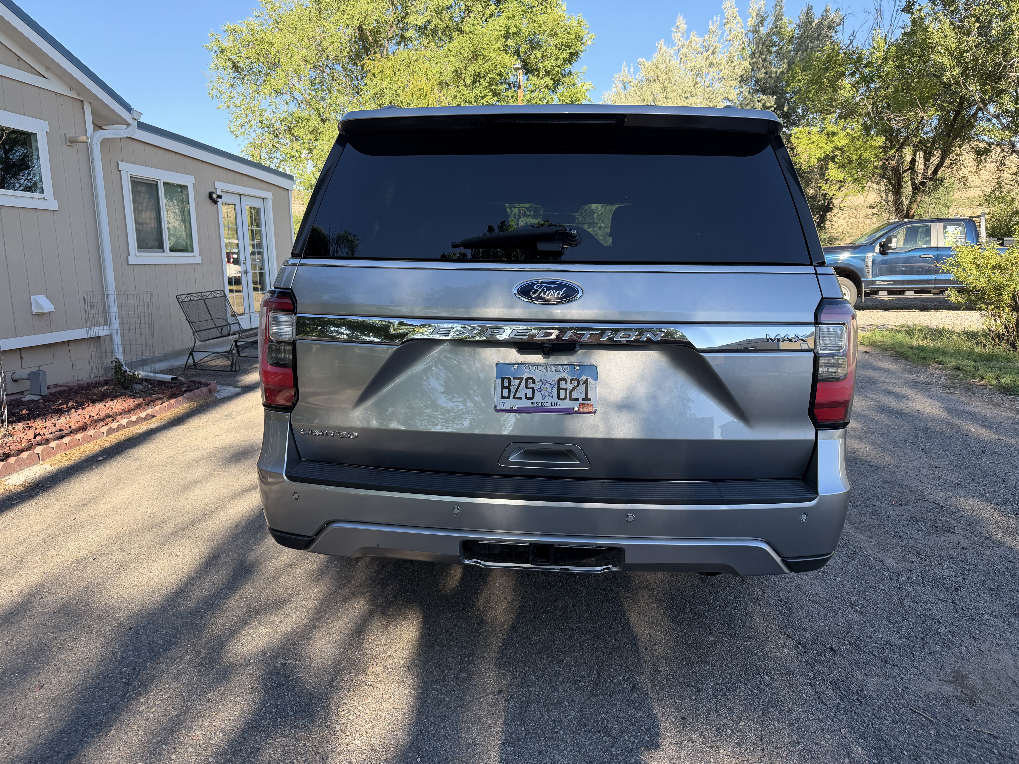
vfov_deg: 56.8
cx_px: 510
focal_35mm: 24
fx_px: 706
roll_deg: +0.7
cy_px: 382
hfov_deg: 71.6
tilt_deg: -9.7
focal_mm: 6.76
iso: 100
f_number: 1.78
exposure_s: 1/1032
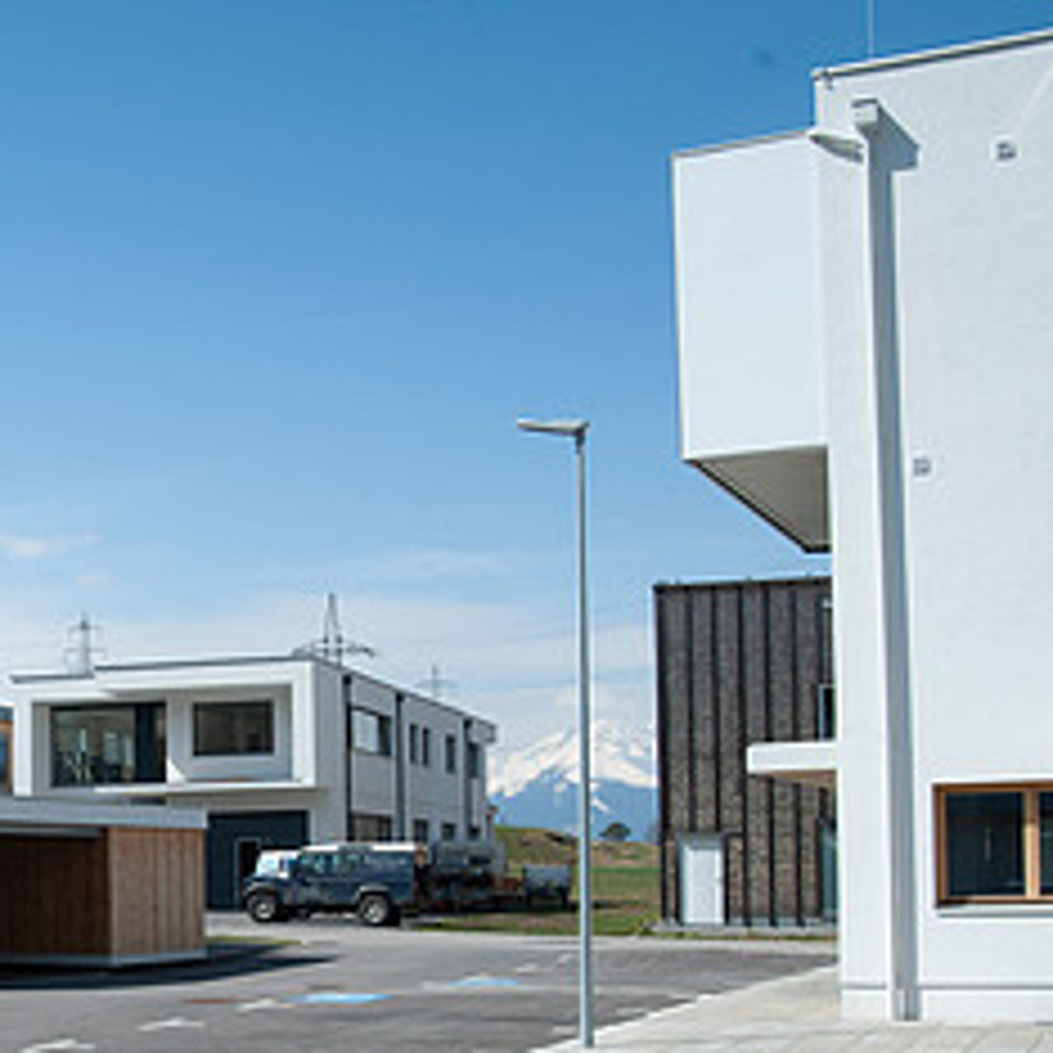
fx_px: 2031
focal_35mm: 59
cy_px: 832
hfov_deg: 27.9
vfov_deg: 28.5
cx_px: 94
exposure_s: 1/500
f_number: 11
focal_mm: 28
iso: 200
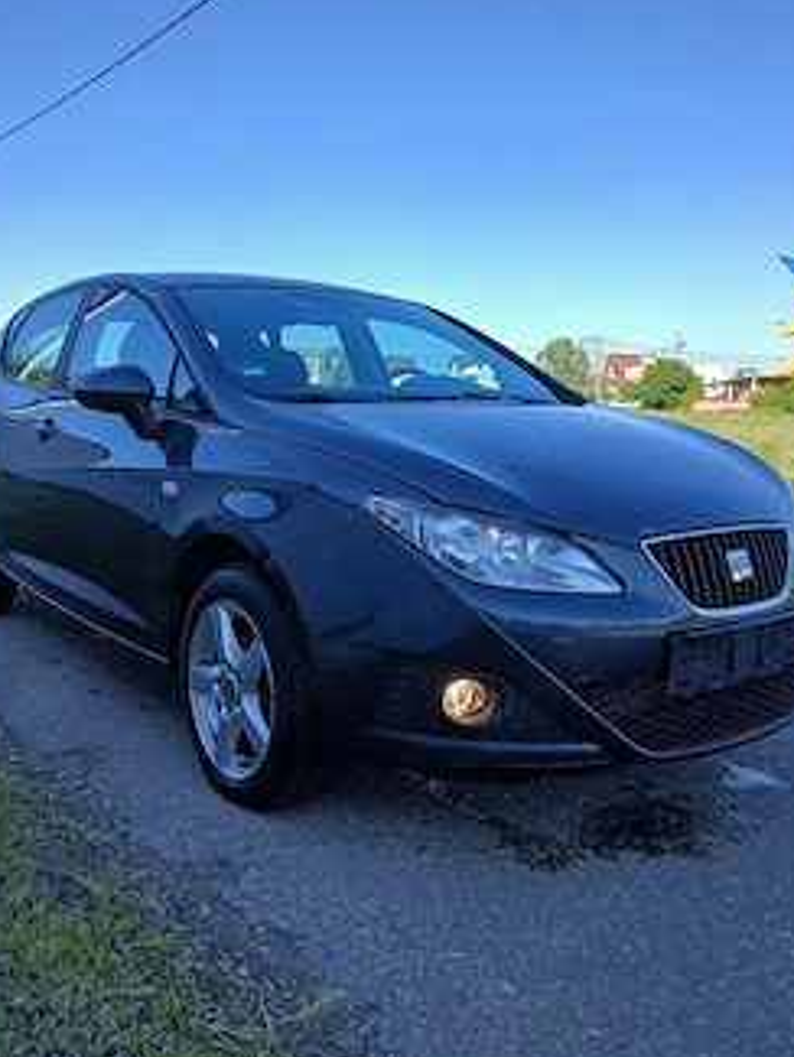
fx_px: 978
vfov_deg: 56.6
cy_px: 455
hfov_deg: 44.2
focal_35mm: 32
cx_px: 394
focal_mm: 3.98
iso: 20
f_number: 1.8
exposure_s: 1/385
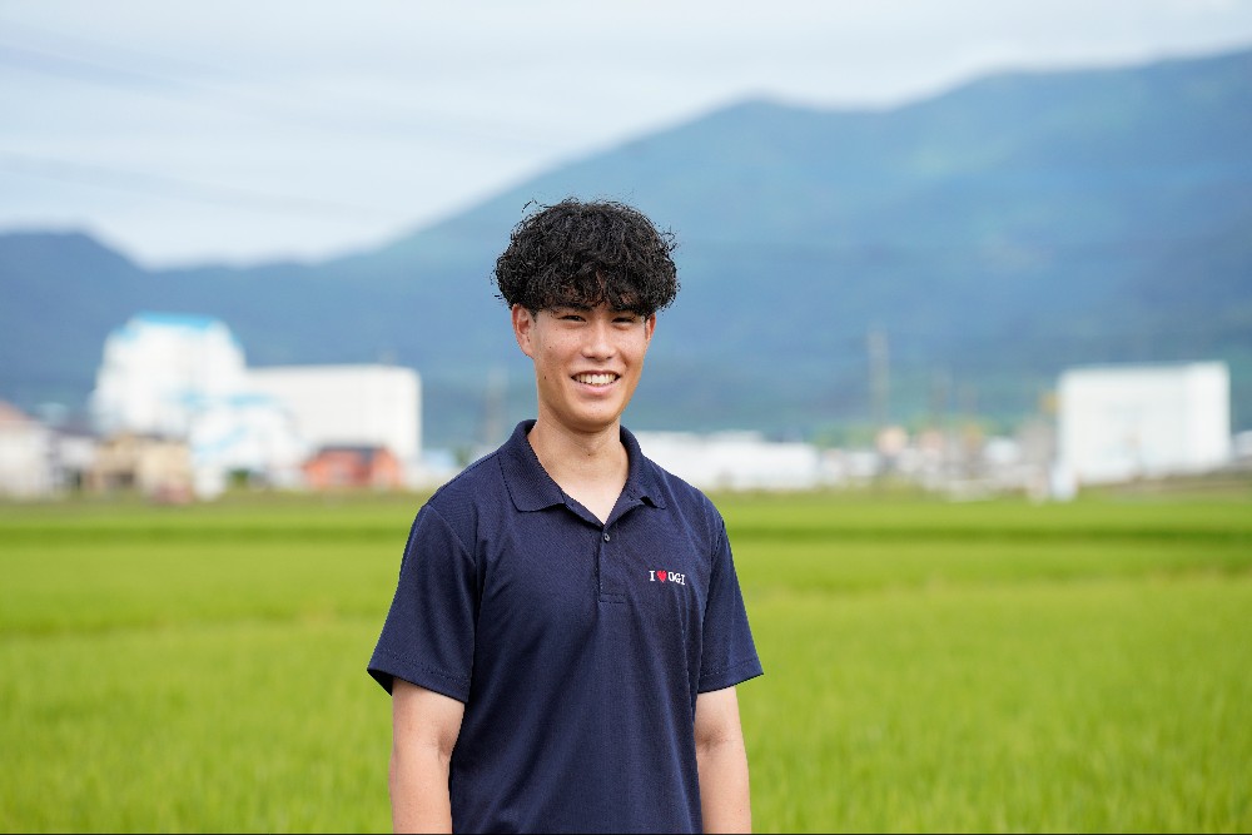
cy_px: 418
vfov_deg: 13.0
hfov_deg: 19.5
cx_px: 626
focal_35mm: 105
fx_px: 3652
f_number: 3.5
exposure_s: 1/1000
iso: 200
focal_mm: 105
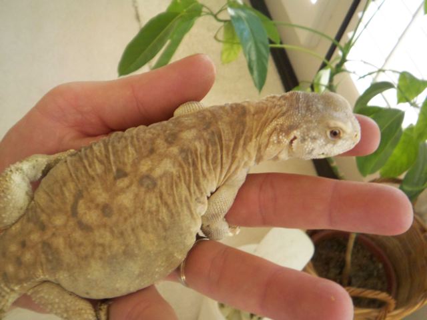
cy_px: 160
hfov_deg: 47.9
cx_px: 214
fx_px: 481
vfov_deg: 36.8
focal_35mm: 39
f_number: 3.9
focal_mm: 6.4
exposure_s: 1/30
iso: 200
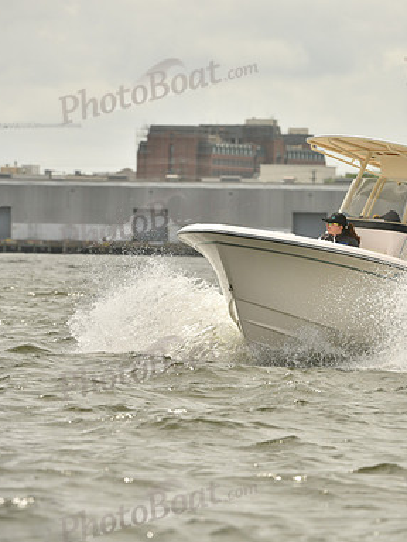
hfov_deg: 3.5
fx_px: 6600
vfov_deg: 4.7
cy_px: 272
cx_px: 332
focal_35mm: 421
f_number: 7.1
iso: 320
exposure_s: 1/1250
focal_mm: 290
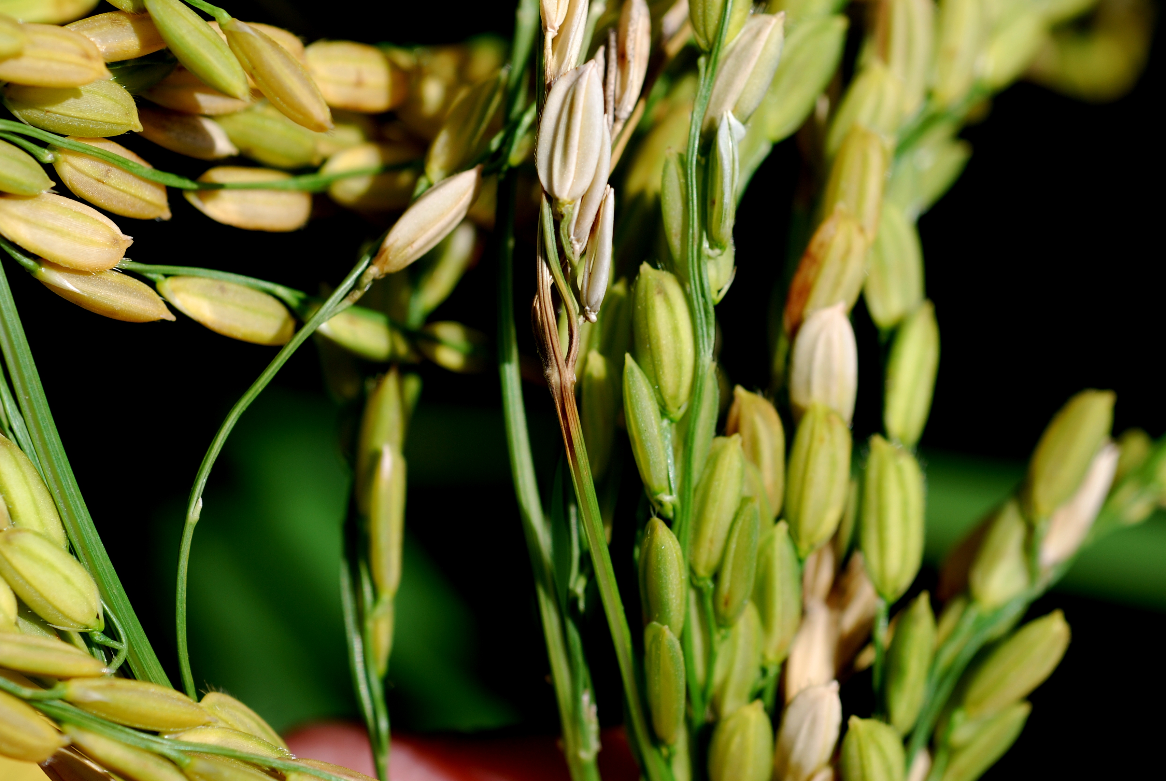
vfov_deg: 13.5
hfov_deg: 20.0
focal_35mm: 102
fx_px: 3308
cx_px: 585
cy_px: 394
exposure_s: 1/320
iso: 100
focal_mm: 60
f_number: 8
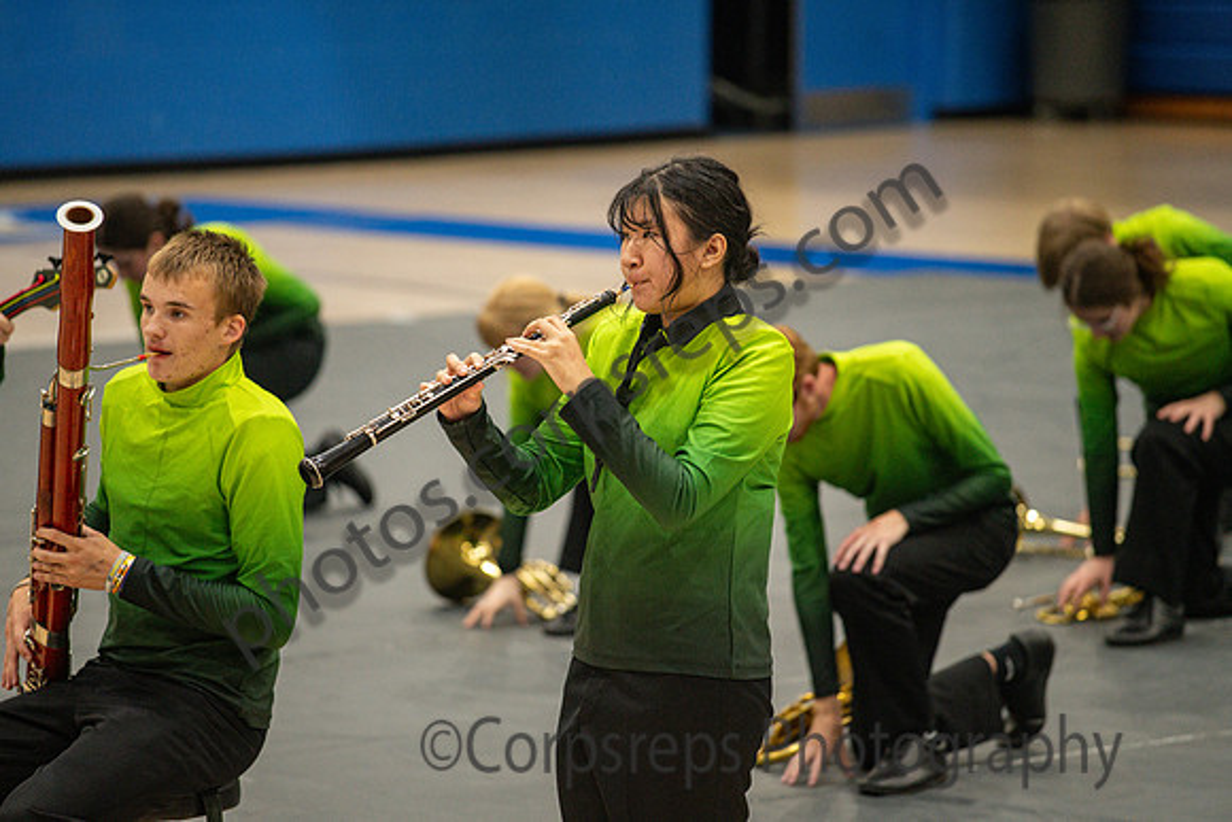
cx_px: 616
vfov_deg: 7.2
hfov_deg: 10.8
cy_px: 411
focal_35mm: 190
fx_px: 6503
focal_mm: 190
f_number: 4
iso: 6400
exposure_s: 1/500
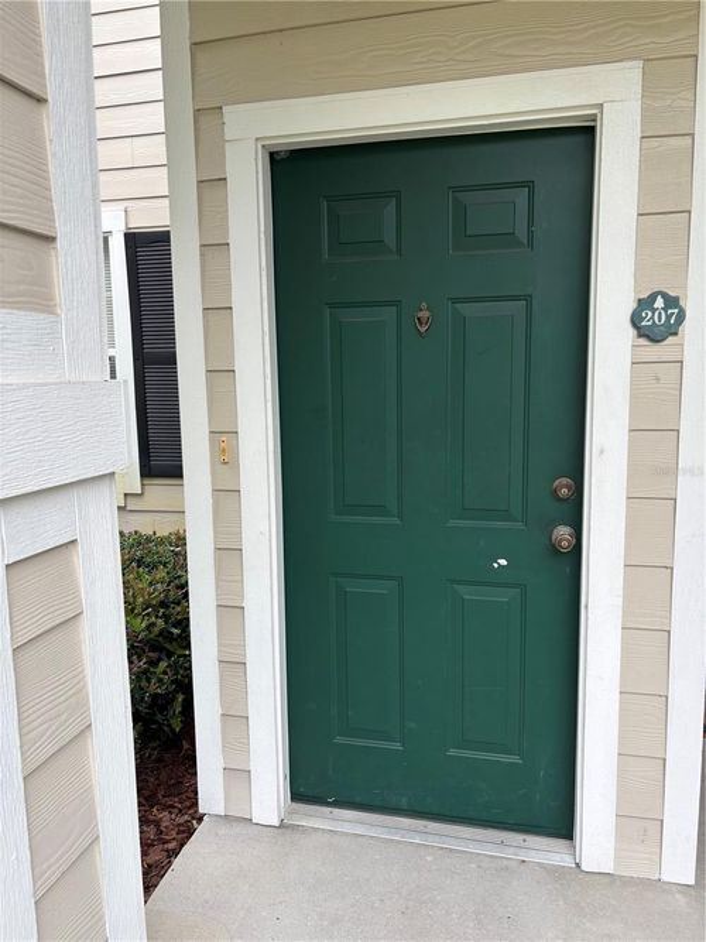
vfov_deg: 67.3
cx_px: 353
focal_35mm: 26
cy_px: 471
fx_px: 707
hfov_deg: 53.0
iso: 40
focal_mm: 5.96
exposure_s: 1/124
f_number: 1.6
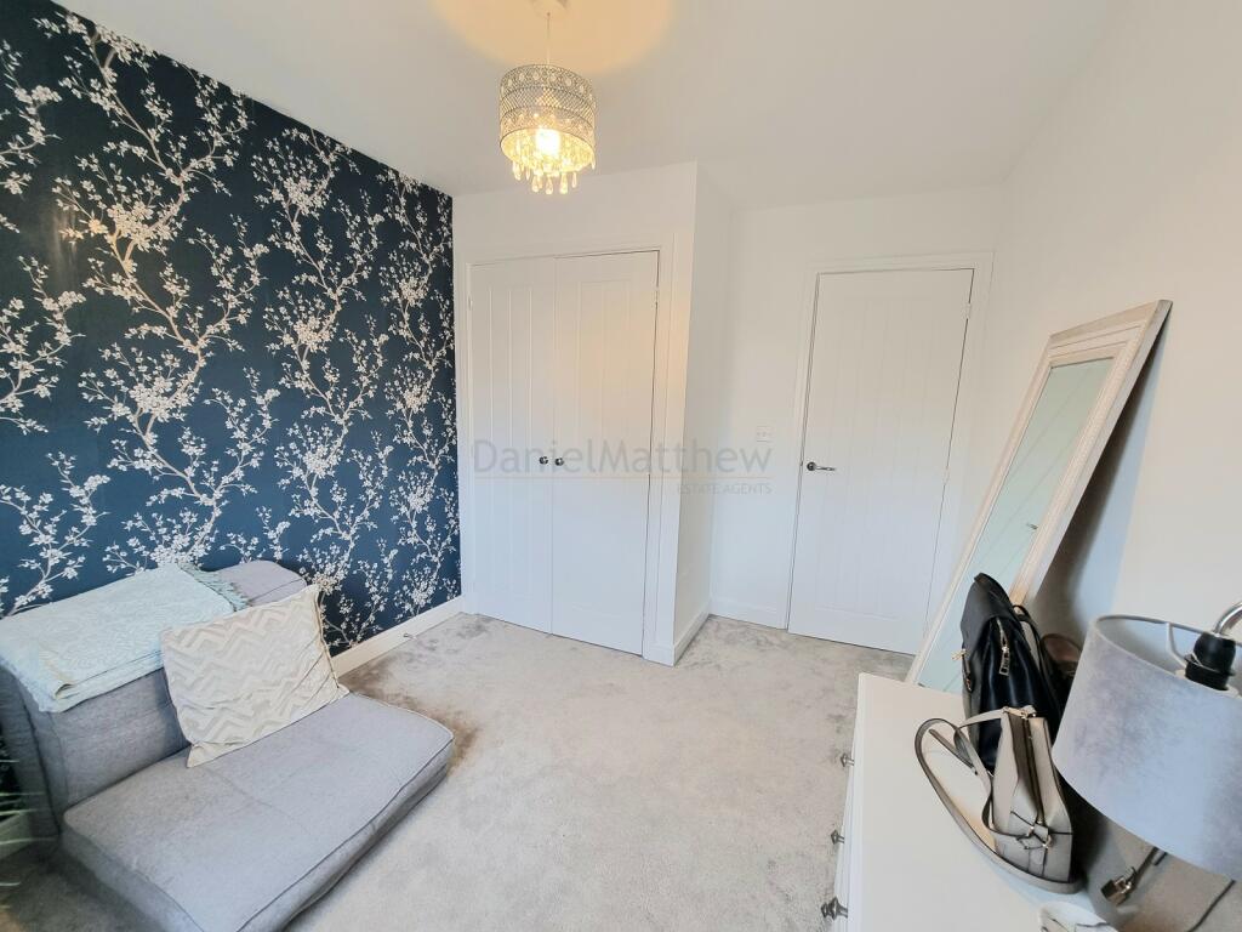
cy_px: 466
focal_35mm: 13
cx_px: 621
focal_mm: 2.2
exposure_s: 1/60.2
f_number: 2.2
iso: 200
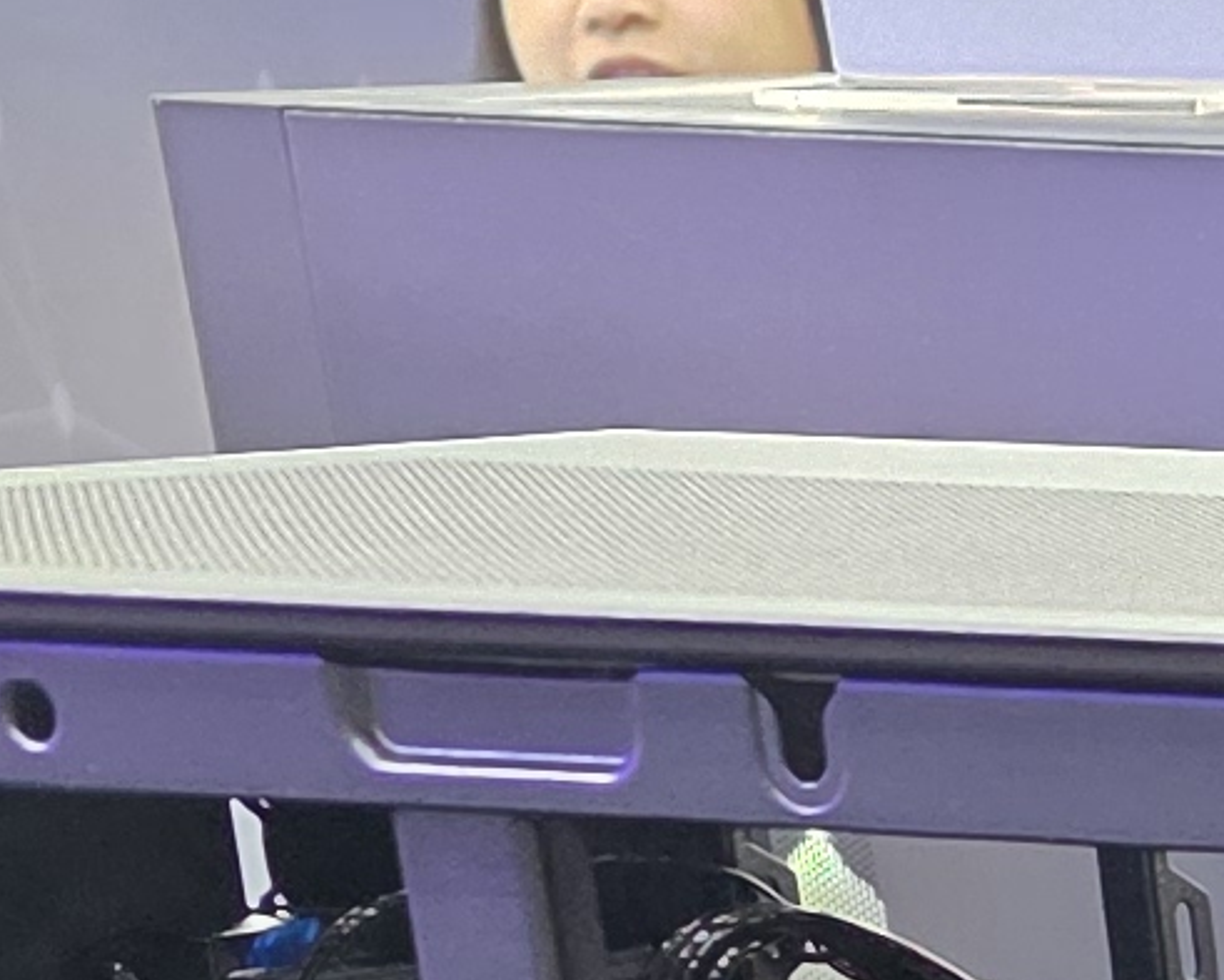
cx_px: 3789
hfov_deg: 8.6
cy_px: 2583
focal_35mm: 183
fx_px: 6631
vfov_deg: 7.7
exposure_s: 1/120
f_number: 1.7
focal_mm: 6.3
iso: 800
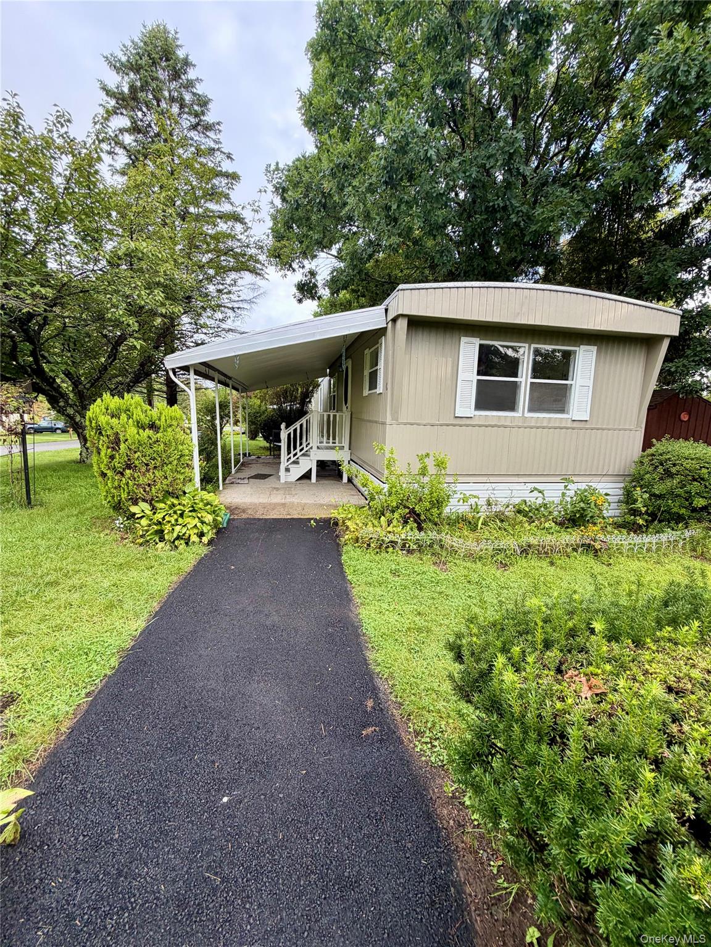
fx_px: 383
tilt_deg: -7.9
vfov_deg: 102.1
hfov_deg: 85.7
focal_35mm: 14
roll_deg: -0.9
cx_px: 356
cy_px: 474
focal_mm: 2.22
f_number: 2.2
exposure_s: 1/166
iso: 50
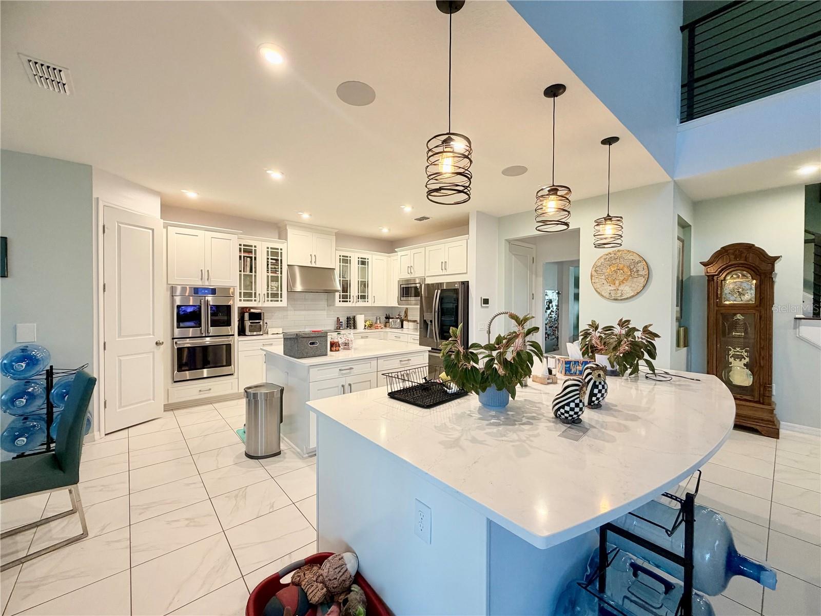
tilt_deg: -0.6
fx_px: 332
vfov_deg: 85.7
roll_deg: -0.5
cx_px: 410
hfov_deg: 102.1
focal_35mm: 14
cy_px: 308
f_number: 2.2
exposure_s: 1/60
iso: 200
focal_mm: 2.22
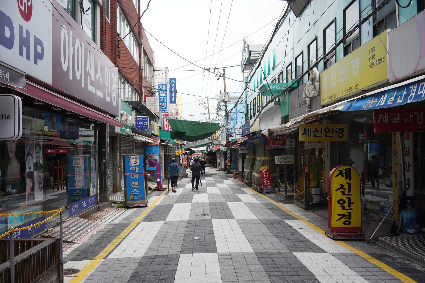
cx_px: 212
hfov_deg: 54.4
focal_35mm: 35
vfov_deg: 37.9
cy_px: 142
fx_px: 413
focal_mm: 35
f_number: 13
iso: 400
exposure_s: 1/100
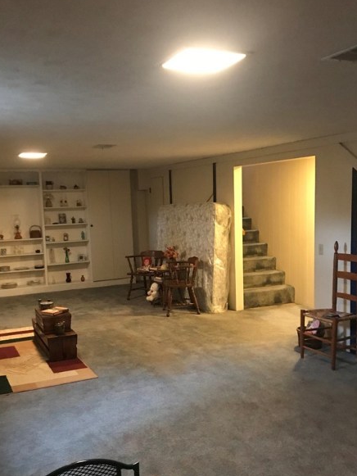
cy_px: 264
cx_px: 177
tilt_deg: -7.4
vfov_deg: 50.0
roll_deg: +1.9
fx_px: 509
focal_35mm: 37
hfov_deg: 38.7
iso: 100
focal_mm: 3.99
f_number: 1.8
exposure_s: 1/5
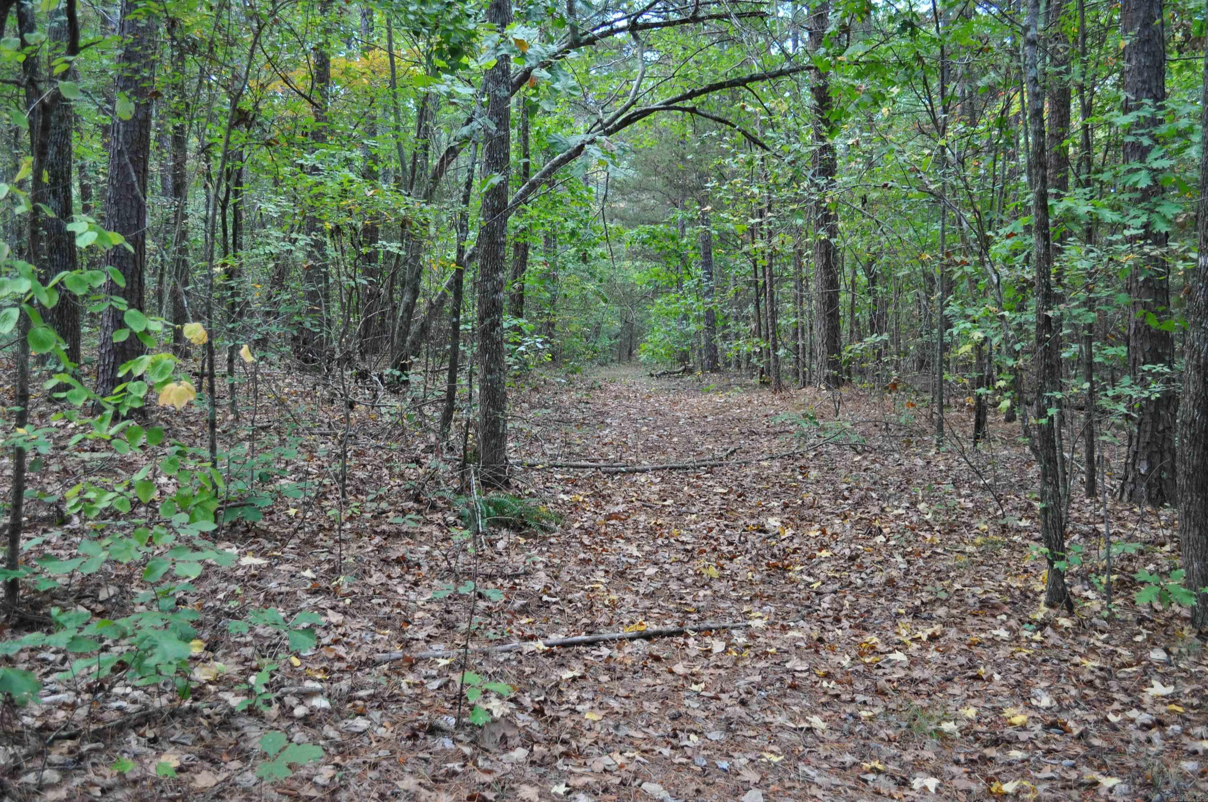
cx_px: 604
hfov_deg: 57.3
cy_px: 401
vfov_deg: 39.9
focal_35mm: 33
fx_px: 1106
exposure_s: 1/80
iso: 400
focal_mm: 22
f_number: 4.5
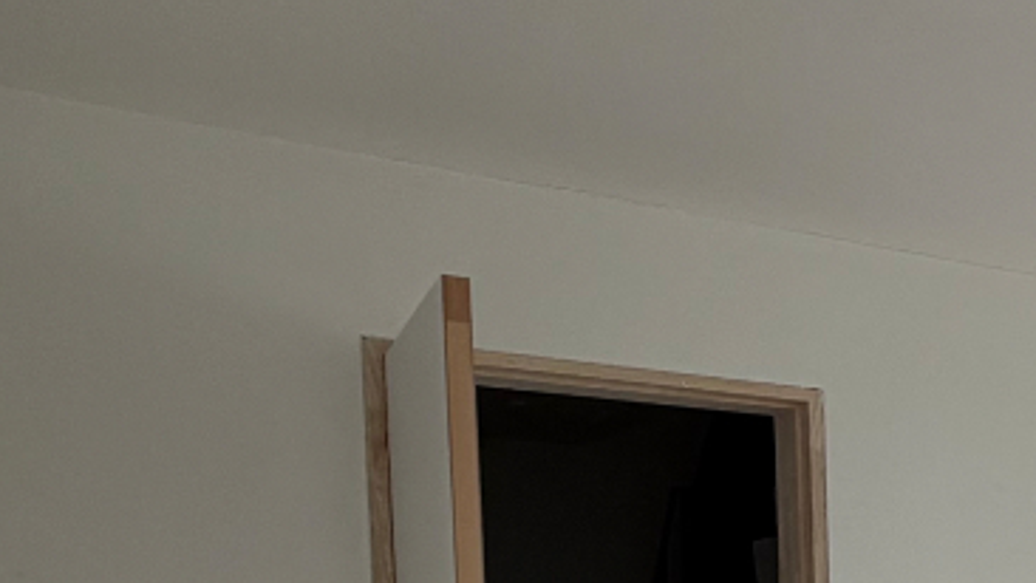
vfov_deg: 18.5
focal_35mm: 60
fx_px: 1648
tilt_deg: -2.7
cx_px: 1495
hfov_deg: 26.7
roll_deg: +0.5
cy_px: 775
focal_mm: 2.22
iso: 64
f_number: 2.2
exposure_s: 1/121
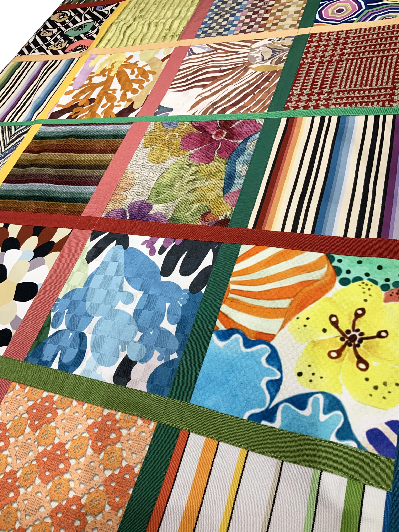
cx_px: 200
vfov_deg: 61.7
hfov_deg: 48.2
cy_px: 266
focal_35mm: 29
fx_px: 446
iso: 32
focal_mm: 3
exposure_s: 1/100
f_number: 1.8
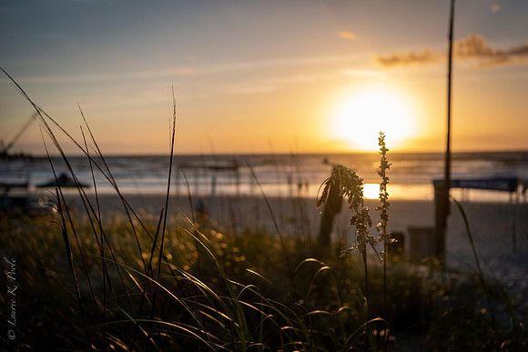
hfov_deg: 49.1
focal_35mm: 39
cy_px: 171
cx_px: 282
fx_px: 577
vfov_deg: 34.0
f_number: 2.8
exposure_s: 1/4000
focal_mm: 36
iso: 900
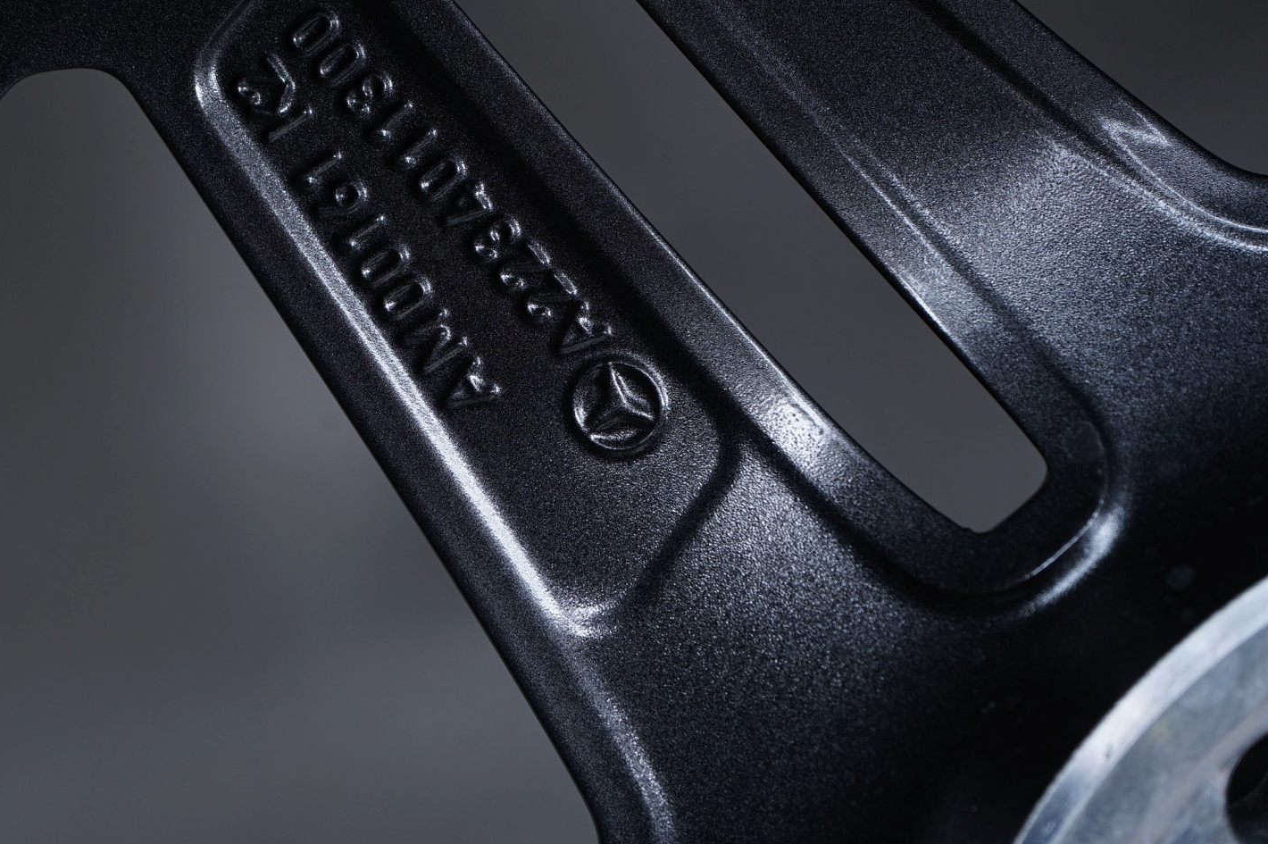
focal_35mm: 73
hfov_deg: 27.6
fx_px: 2570
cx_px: 432
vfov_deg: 18.6
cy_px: 299
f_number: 7.1
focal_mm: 54
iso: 250
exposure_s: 1/125
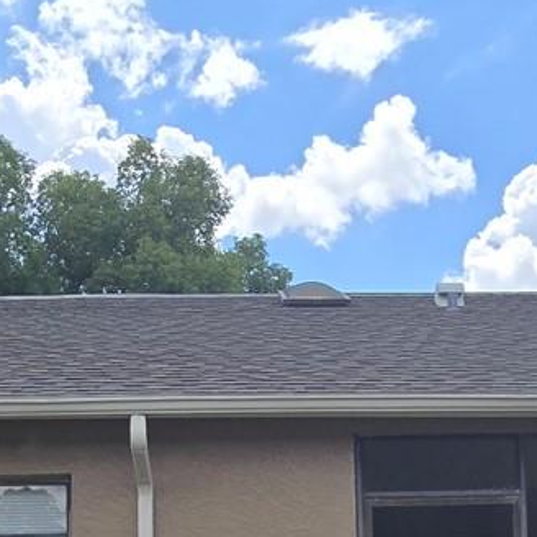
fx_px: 983
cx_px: 283
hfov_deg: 30.6
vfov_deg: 27.6
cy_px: 606
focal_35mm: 56
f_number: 2.2
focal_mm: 2.2
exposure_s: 1/2066
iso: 50
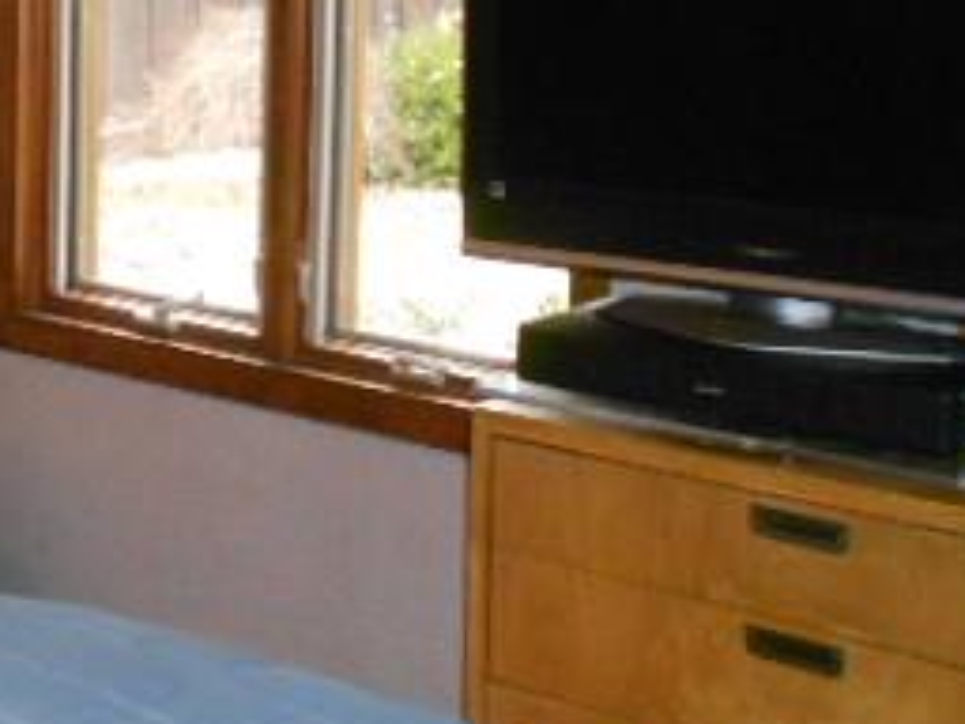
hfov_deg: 23.4
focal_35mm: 80
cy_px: 117
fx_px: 2230
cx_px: -8
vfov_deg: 18.2
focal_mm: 5.8
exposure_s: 1/30
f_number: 3.6
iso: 500
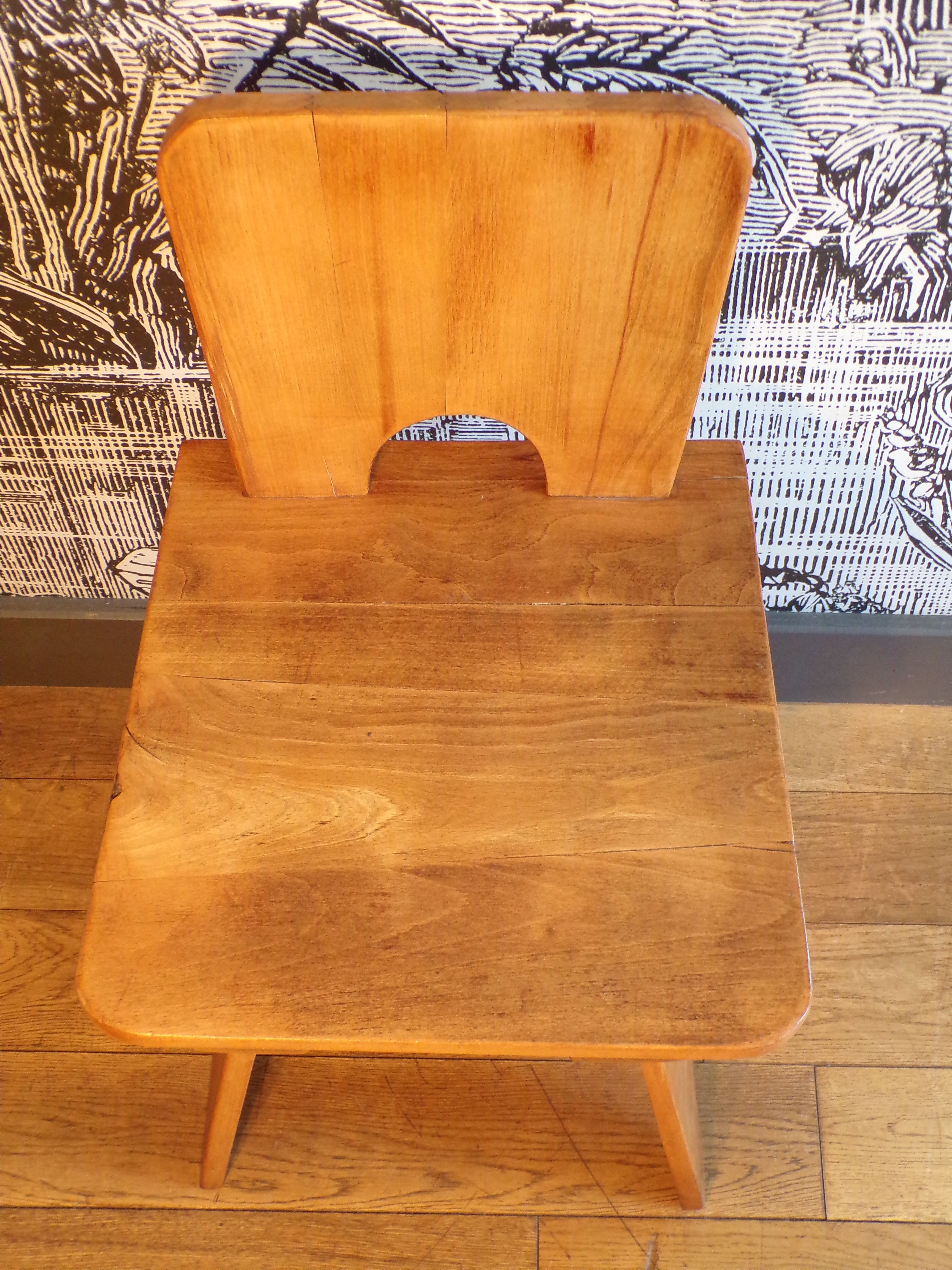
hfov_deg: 34.3
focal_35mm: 42
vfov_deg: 44.8
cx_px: 476
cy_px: 635
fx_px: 1540
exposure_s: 1/17
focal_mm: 7.6
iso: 323
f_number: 3.4
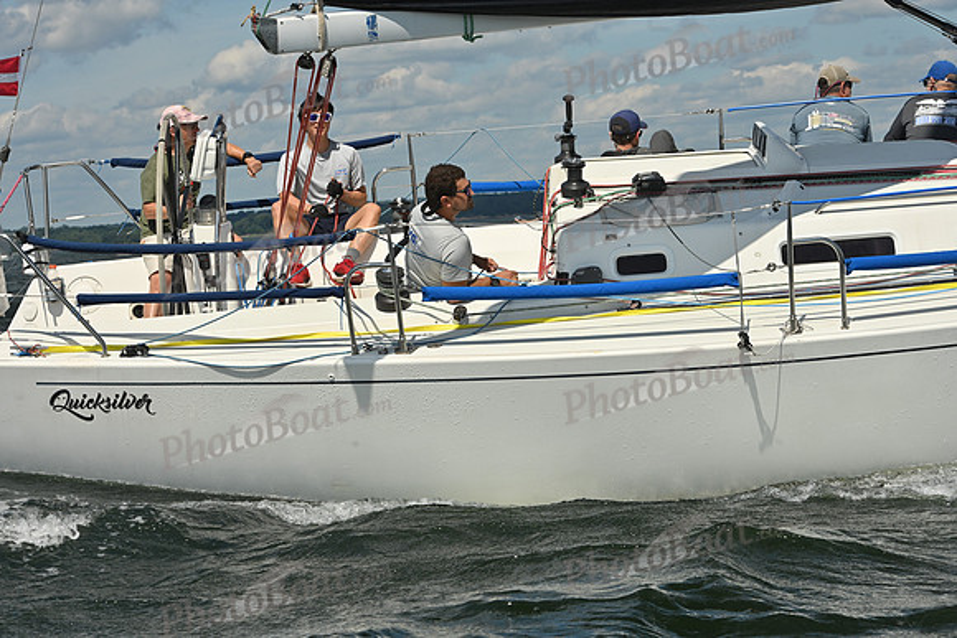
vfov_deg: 14.0
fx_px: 2606
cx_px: 478
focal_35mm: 98
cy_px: 319
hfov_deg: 20.8
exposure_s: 1/1250
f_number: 11
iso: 250
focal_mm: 98
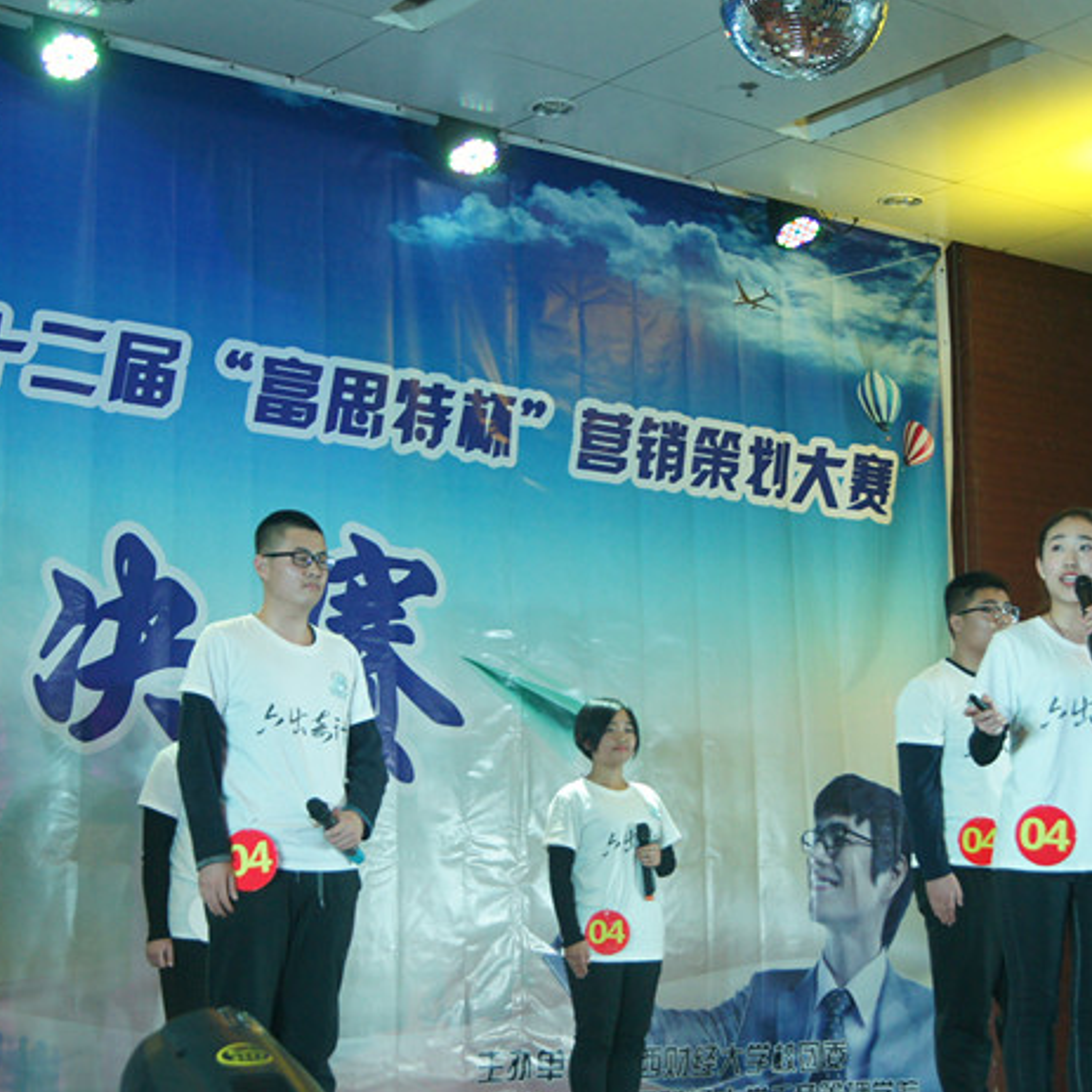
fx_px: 2356
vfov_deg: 26.1
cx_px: 568
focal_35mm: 66
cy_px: 625
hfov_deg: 26.1
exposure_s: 1/60
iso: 800
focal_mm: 30
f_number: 4.5
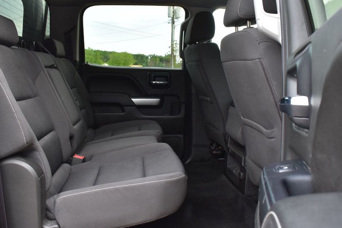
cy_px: 114
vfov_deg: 38.9
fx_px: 323
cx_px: 166
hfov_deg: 55.8
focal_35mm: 34
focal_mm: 18
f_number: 8
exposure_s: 1/50
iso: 400
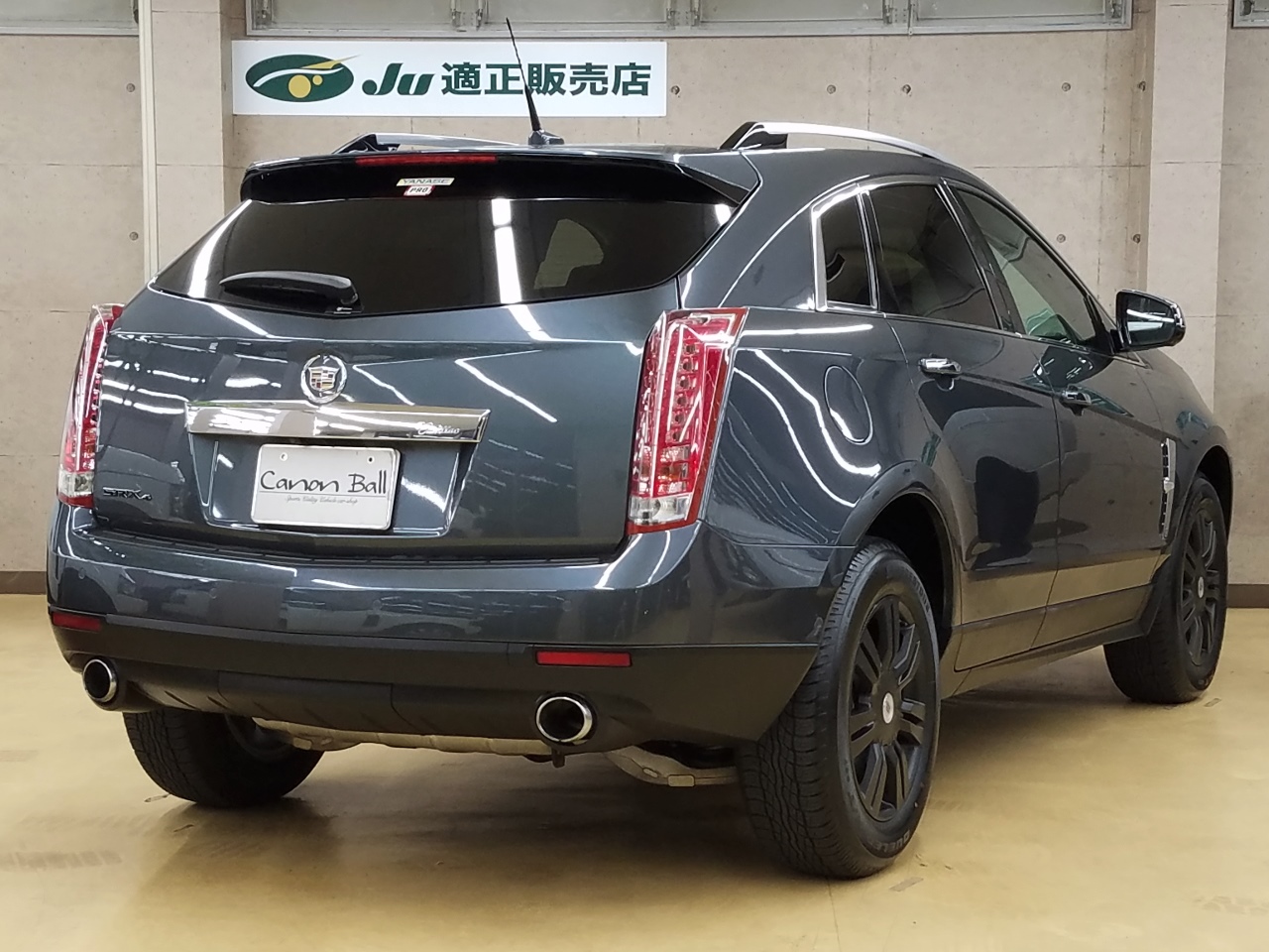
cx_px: 634
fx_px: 953
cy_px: 476
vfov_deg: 53.1
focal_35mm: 26
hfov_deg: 67.3
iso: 80
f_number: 1.7
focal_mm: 4.2
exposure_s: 1/50
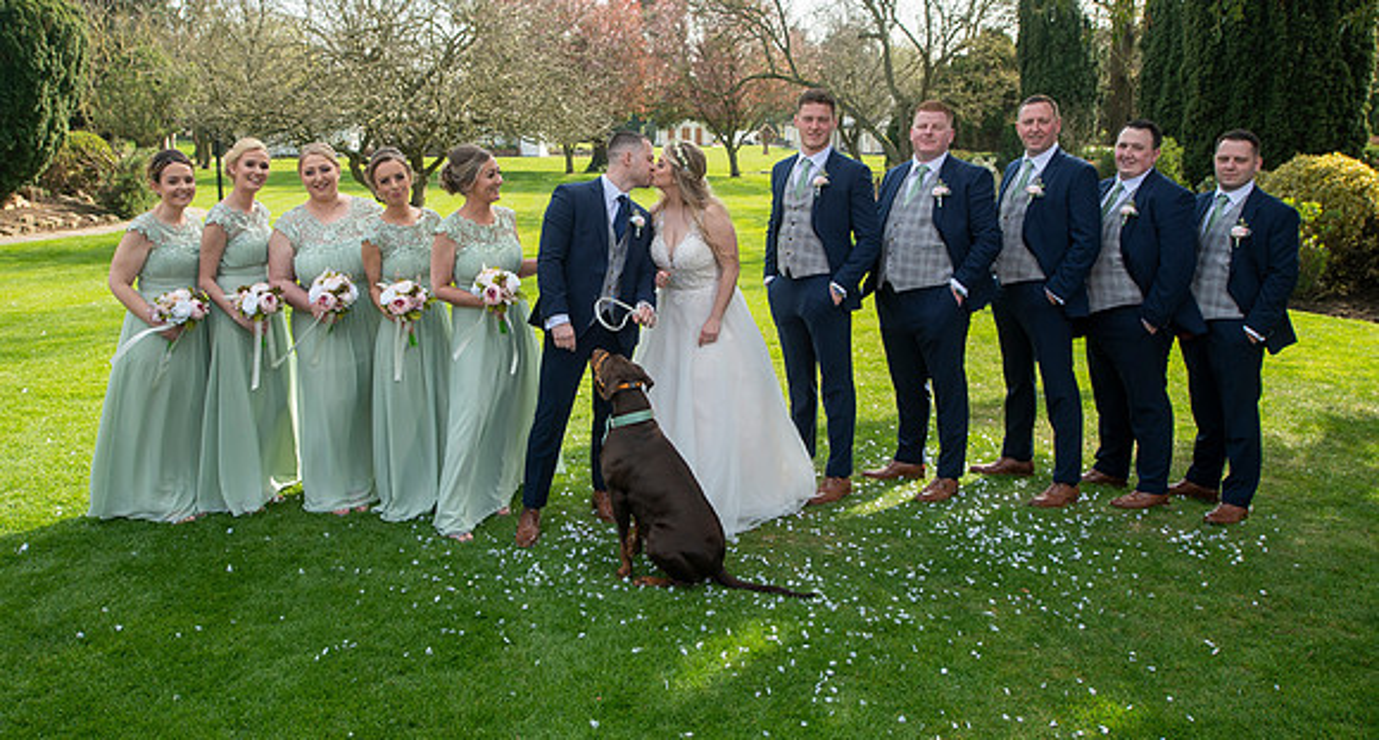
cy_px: 285
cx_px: 658
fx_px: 1145
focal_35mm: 32
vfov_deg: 35.6
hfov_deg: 62.1
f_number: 4
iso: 125
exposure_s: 1/500
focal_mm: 24
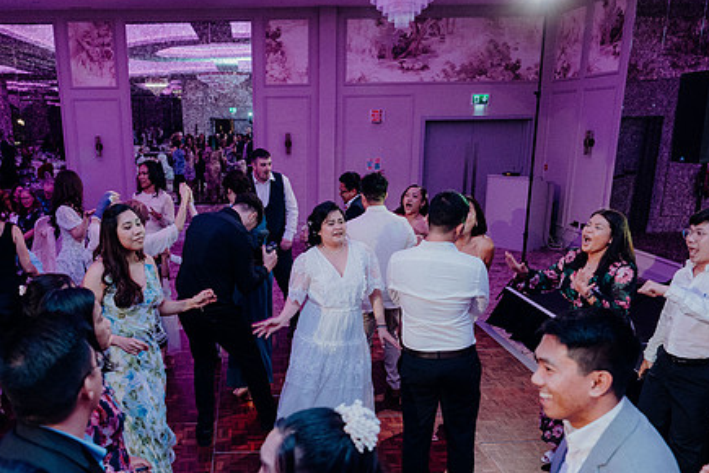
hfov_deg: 58.0
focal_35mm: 32
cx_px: 264
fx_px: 630
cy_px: 306
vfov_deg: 40.7
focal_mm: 24
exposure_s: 1/160
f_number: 3.5
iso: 3200
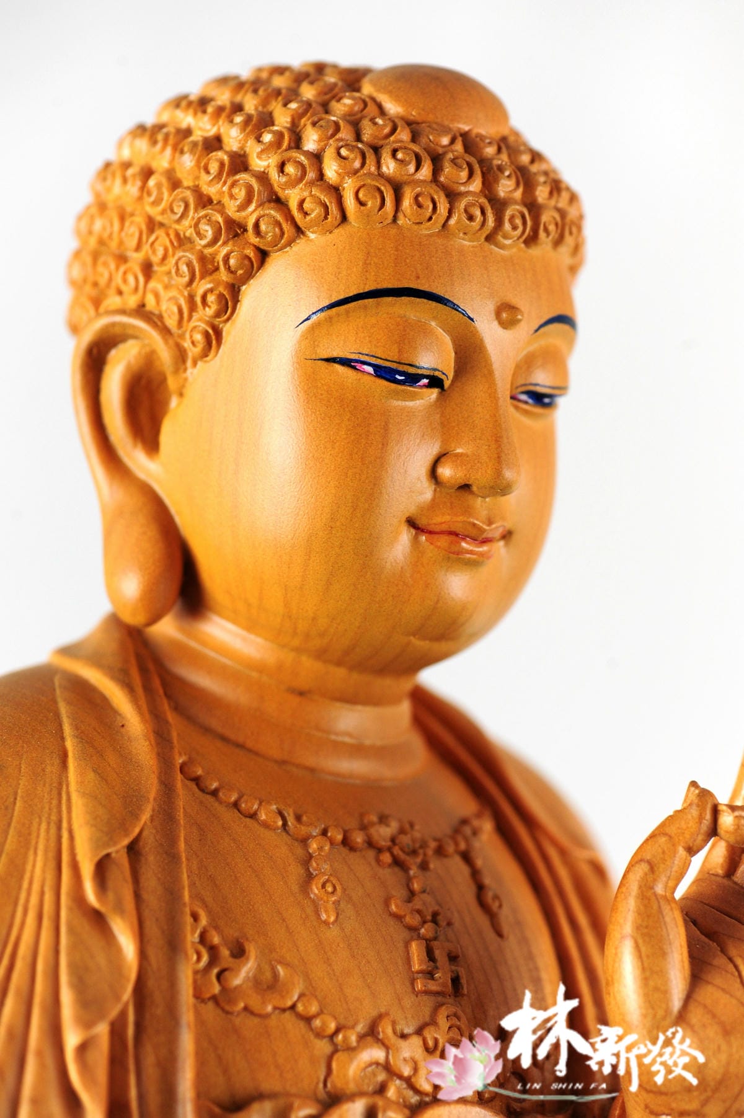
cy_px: 559
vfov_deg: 19.5
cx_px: 372
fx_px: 3259
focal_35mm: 105
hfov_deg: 13.0
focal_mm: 105
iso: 800
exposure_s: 1/80
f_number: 7.1
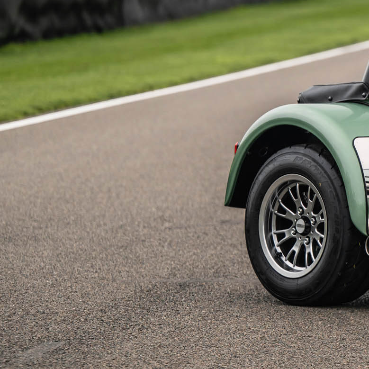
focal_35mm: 318
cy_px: 28
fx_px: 3835
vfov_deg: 5.5
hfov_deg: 5.4
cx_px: 707
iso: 100
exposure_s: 1/200
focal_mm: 90
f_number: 2.8
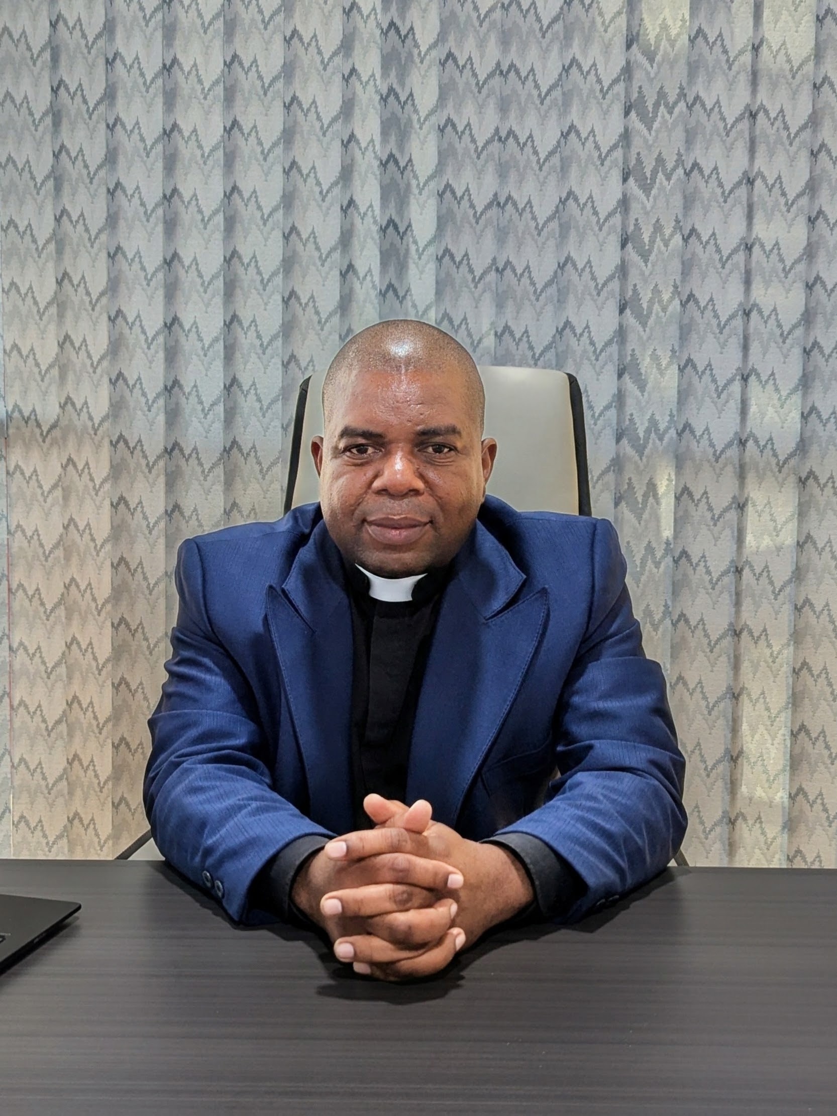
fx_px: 774
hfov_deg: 56.8
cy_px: 558
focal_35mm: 24
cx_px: 418
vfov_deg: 71.6
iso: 93
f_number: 1.85
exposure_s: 1/23.8
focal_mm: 6.81
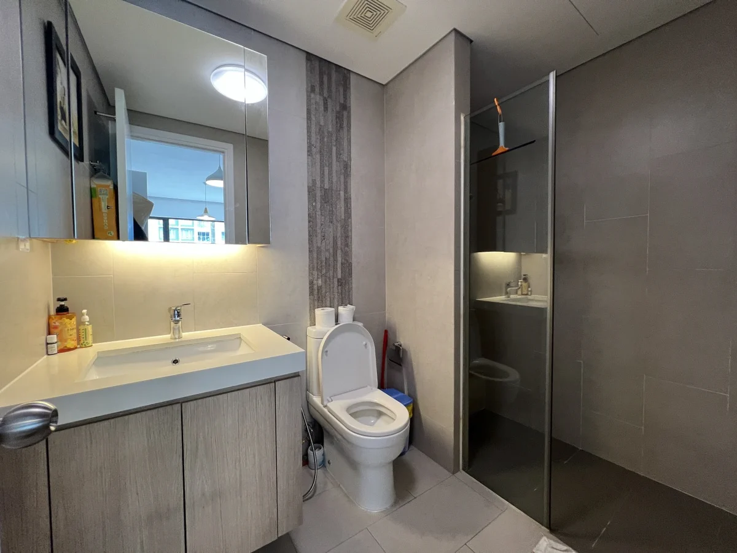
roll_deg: +0.0
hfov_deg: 106.2
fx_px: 277
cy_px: 276
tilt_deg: -2.3
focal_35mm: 13
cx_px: 368
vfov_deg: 89.9
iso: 160
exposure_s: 1/50
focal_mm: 1.57
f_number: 1.8
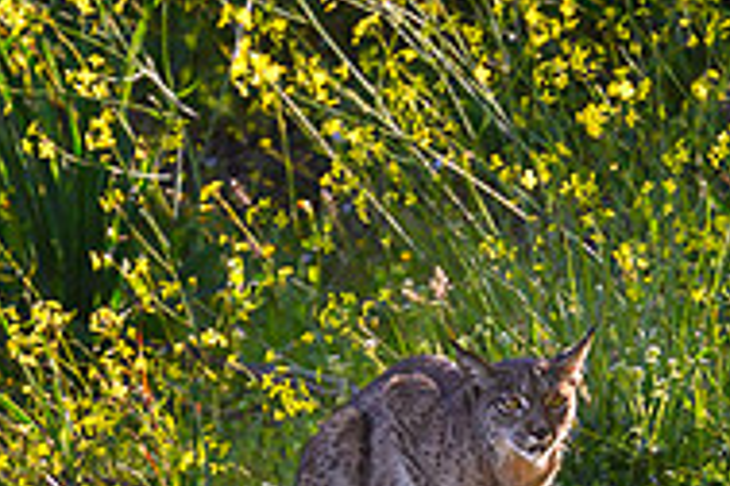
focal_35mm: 1721
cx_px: 738
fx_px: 34895
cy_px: 582
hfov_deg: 1.2
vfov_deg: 0.8
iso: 1000
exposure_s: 1/2500
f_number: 4
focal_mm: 560
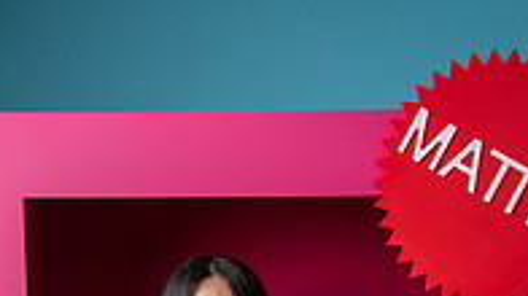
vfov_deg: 10.5
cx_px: 248
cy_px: 600
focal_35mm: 106
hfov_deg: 20.2
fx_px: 1483
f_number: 5.6
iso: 250
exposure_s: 1/200
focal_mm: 44
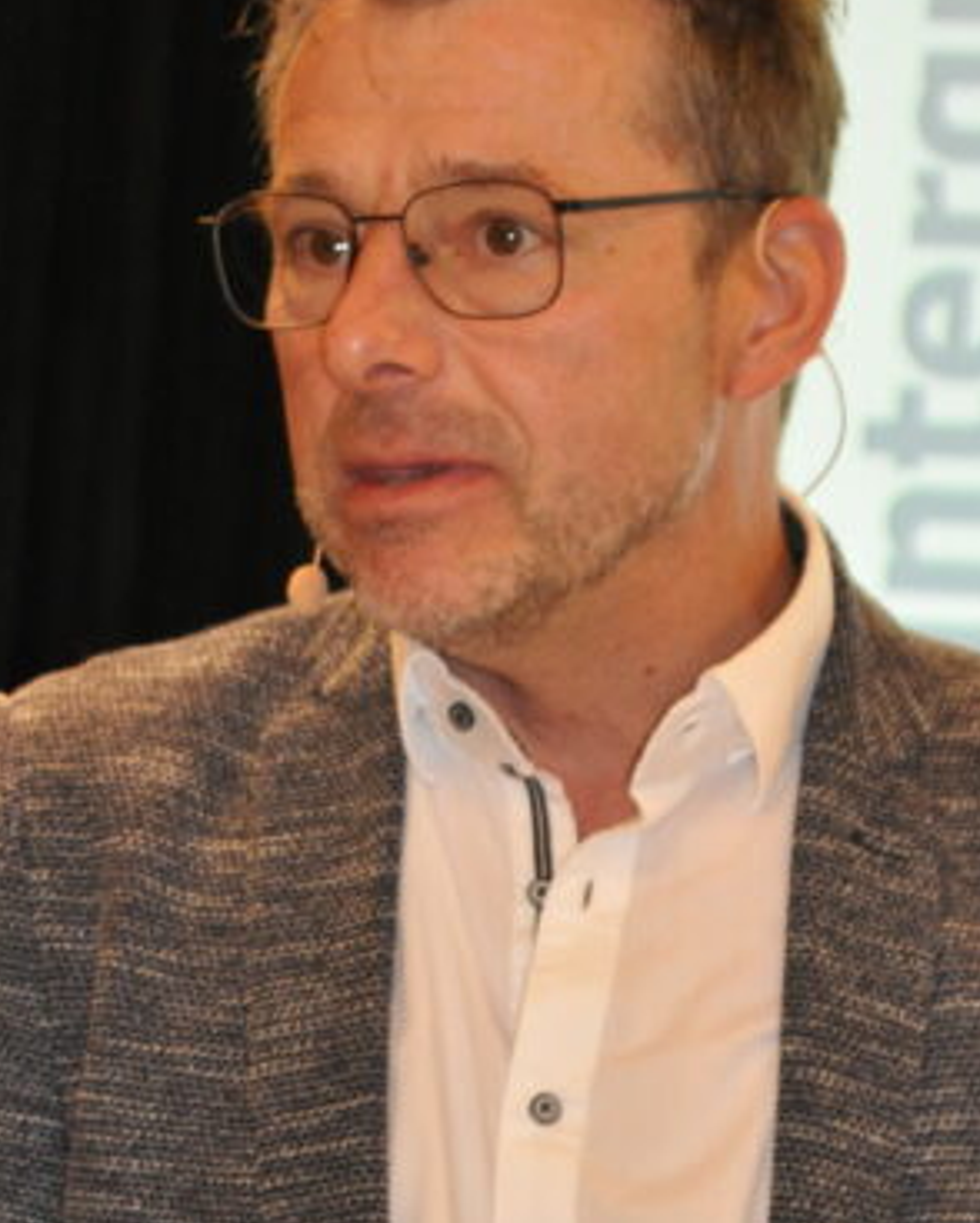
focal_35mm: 196
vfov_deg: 9.8
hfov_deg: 7.9
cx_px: 580
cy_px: 1110
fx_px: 7100
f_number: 2.8
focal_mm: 50
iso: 800
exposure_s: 1/60
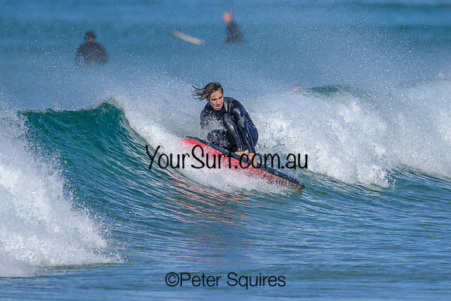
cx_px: 208
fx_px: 13695
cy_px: 142
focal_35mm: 1093
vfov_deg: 1.3
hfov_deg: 1.9
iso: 220
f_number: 6.3
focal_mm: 800
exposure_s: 1/2000
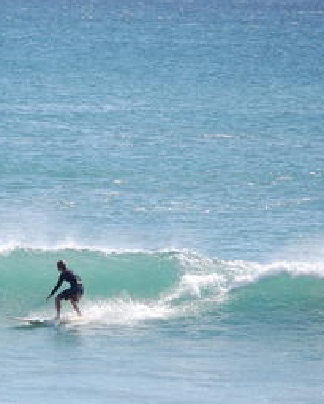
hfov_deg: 2.9
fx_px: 6313
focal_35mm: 527
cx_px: 36
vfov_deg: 3.7
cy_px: 283
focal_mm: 175
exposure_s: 1/1000
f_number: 8
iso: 200
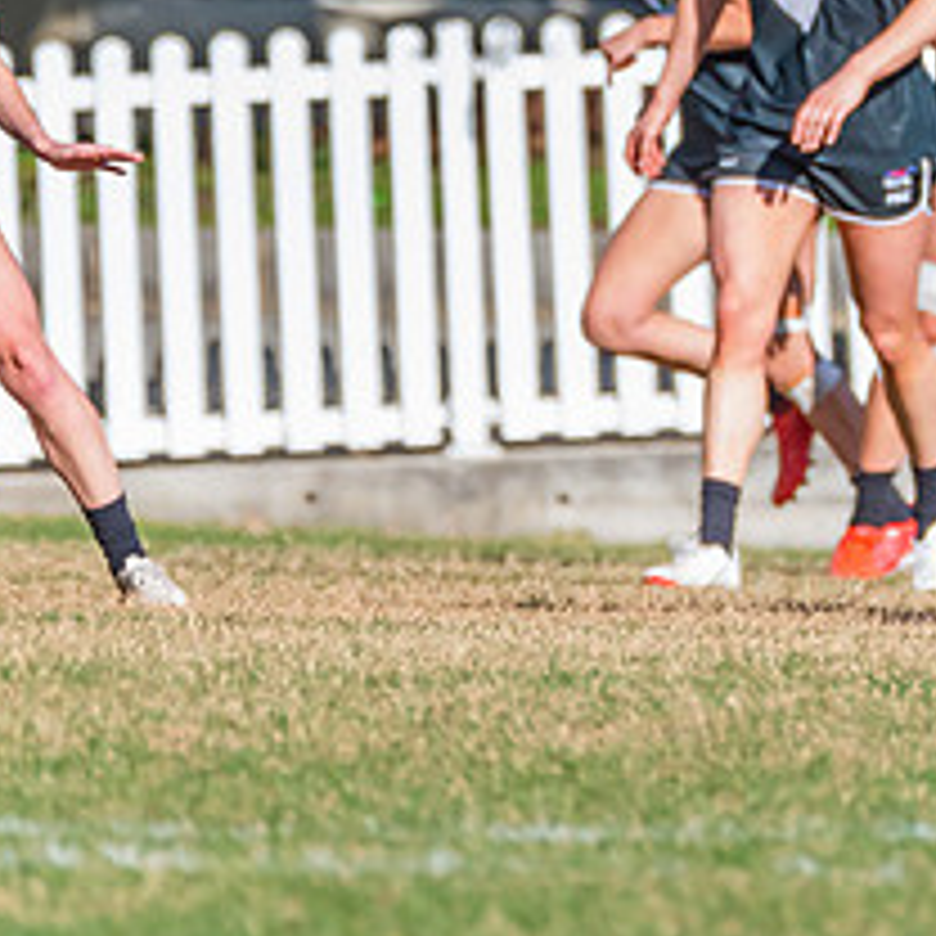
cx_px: 1185
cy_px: -123
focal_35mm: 1616
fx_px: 49436
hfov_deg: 1.1
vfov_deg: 1.1
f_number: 8
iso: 800
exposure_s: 1/1600
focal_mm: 500
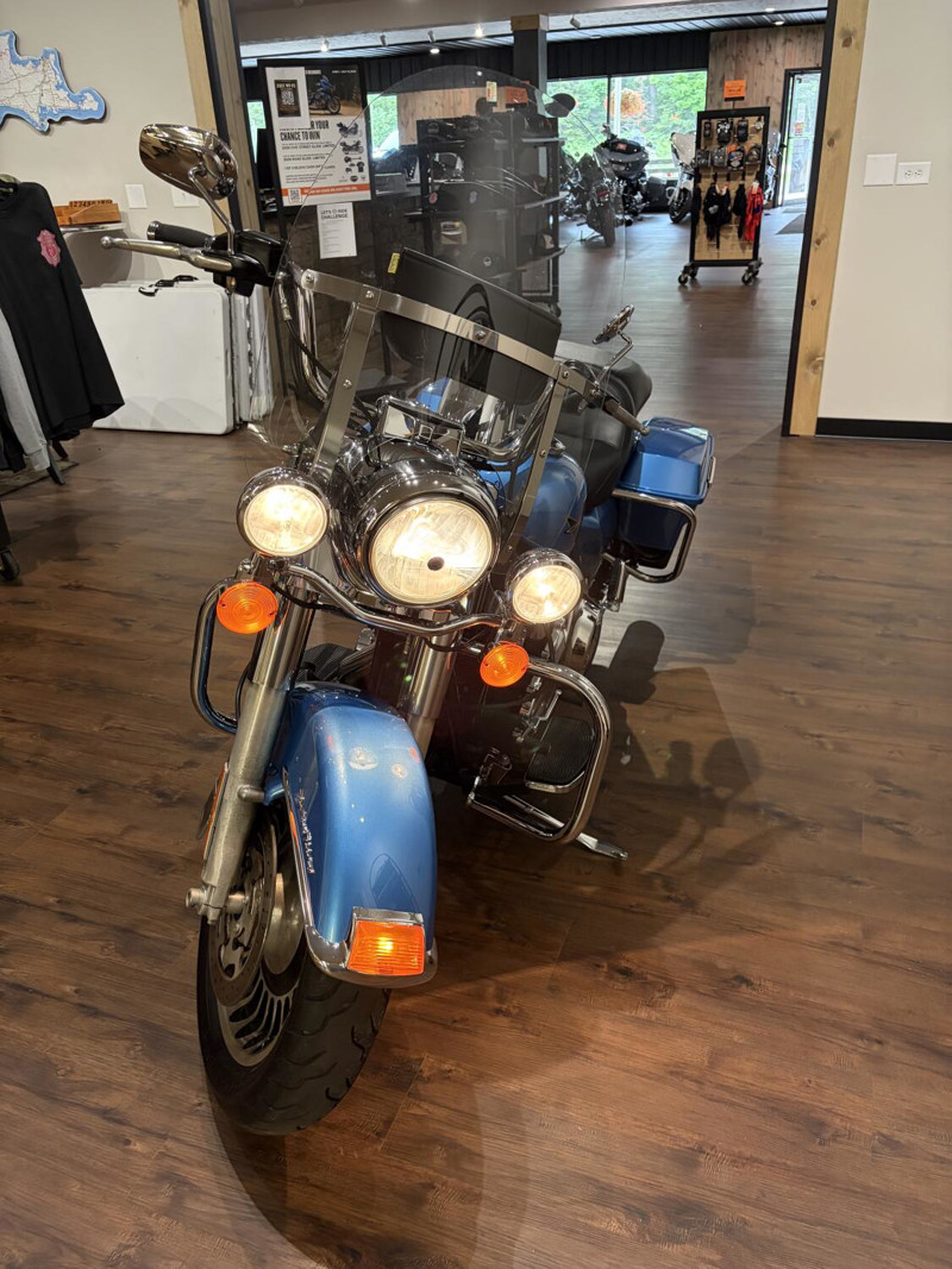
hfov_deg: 53.1
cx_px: 476
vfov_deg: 67.3
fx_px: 954
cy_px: 634
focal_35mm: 26
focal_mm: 5.96
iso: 320
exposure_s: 1/60
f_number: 1.6
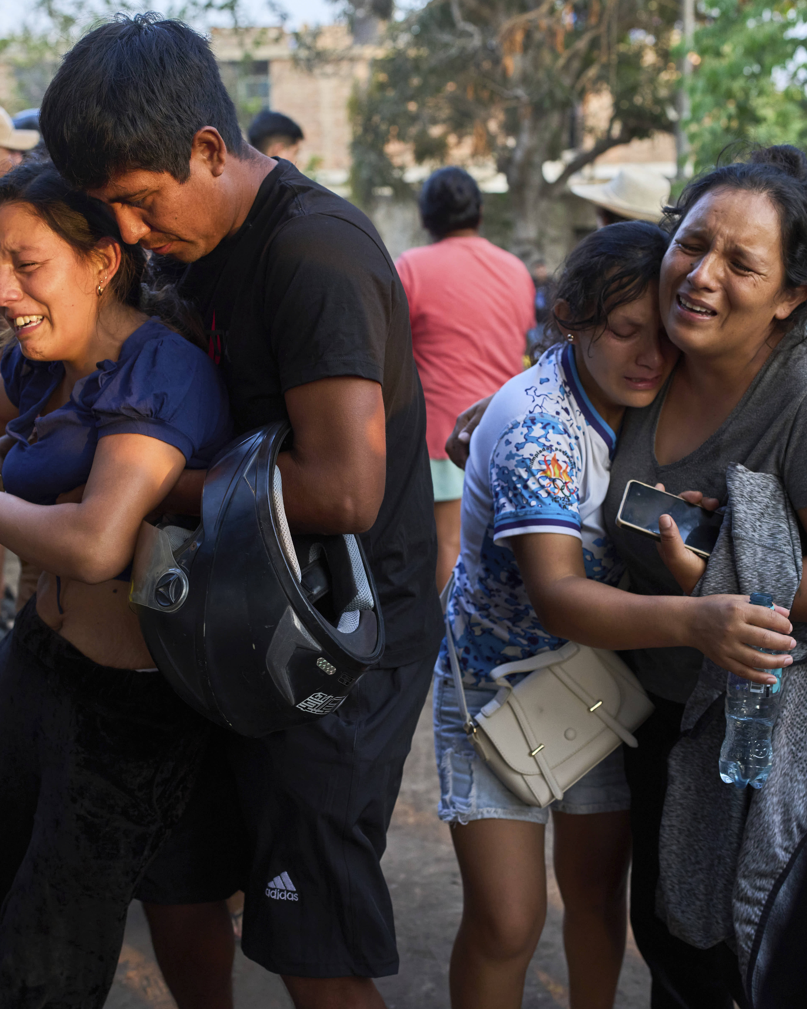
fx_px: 1493
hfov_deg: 30.2
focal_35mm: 50
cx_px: 366
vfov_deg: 37.3
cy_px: 505
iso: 1000
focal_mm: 35
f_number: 3.2
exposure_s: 1/800
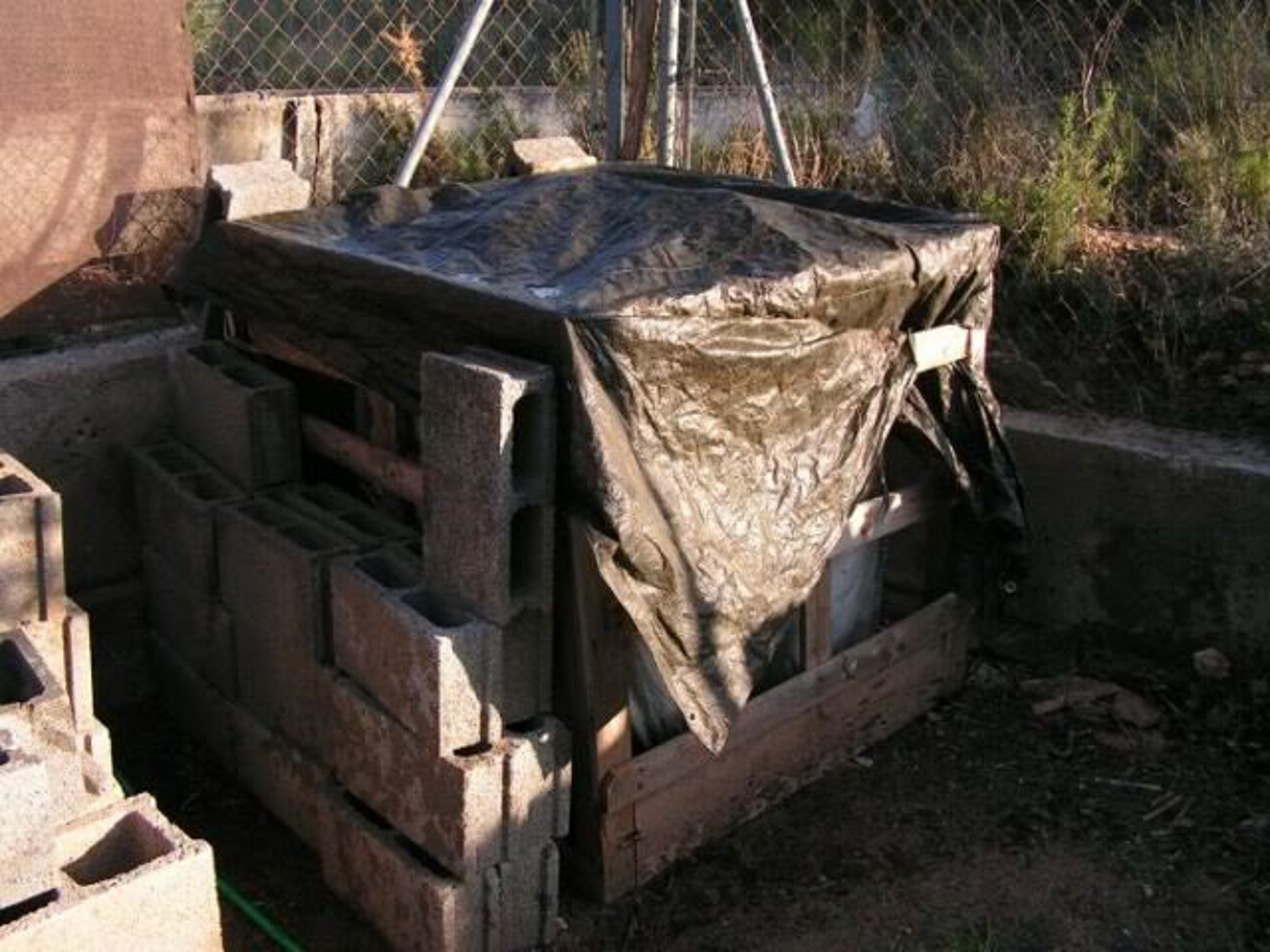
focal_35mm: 36
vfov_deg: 39.7
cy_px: 476
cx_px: 635
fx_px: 1321
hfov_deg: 51.4
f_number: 3.2
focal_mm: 6
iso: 64
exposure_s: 1/250
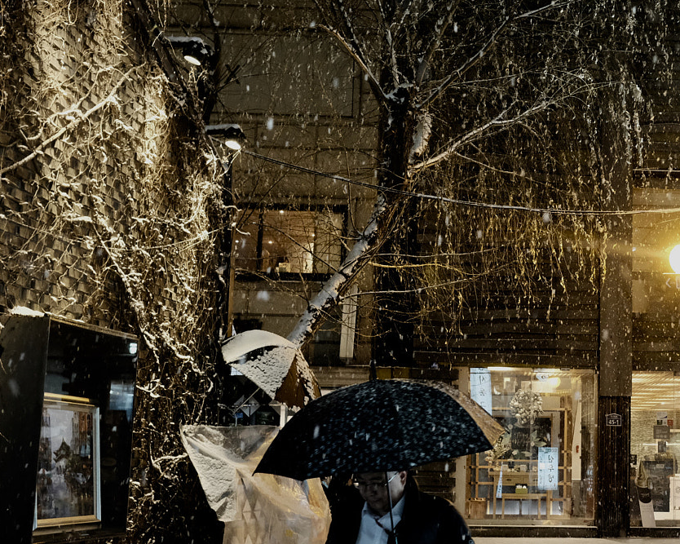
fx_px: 1268
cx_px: 555
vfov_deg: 24.2
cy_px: 263
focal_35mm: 63
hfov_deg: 29.3
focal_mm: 23
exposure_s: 1/80
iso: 3200
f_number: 4
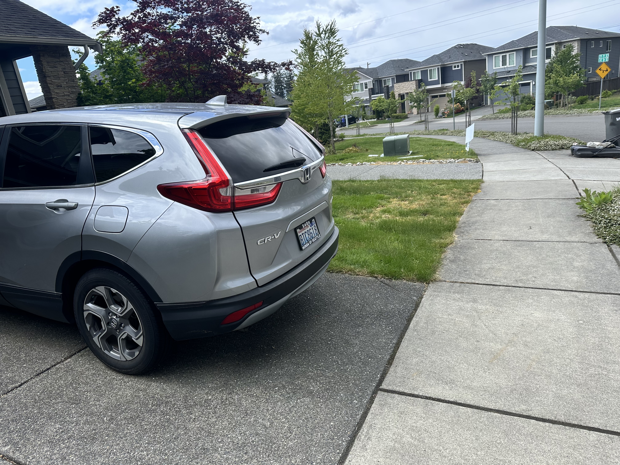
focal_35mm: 24
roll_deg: +7.3
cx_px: 310
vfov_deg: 56.8
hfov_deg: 71.6
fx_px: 430
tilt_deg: -16.1
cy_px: 232
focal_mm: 6.86
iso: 80
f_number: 1.78
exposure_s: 1/2028
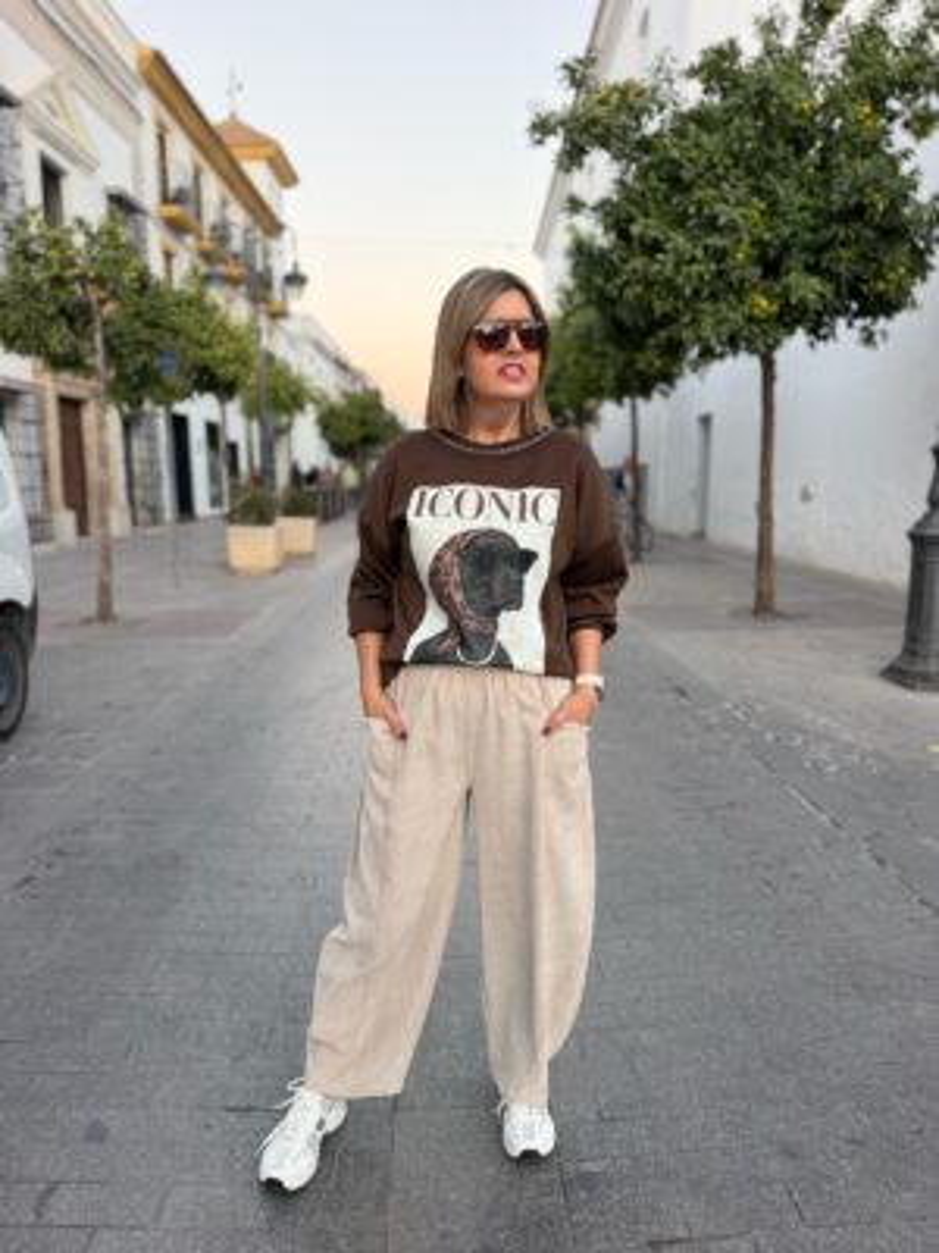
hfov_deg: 56.8
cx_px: 470
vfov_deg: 71.6
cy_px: 626
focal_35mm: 24
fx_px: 868
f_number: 1.78
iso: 200
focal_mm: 6.76
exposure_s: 1/121
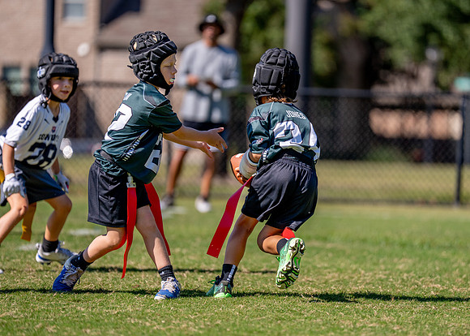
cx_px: 282
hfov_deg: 8.5
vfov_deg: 6.1
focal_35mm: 237
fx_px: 3161
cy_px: 171
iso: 250
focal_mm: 200
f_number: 2.8
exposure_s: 1/5000
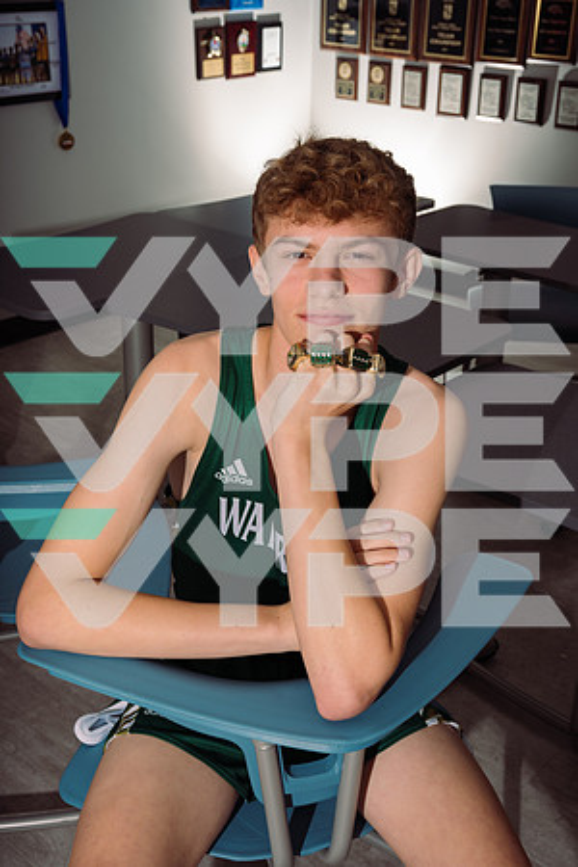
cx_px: 289
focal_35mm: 47
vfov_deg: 41.9
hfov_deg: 28.6
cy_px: 434
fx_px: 1132
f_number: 9
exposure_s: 1/250
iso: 125
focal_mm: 47
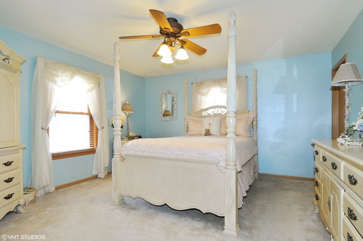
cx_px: 182
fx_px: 181
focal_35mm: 18
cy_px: 120
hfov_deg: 90.1
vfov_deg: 67.2
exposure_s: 1/30
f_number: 8
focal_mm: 12
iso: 500
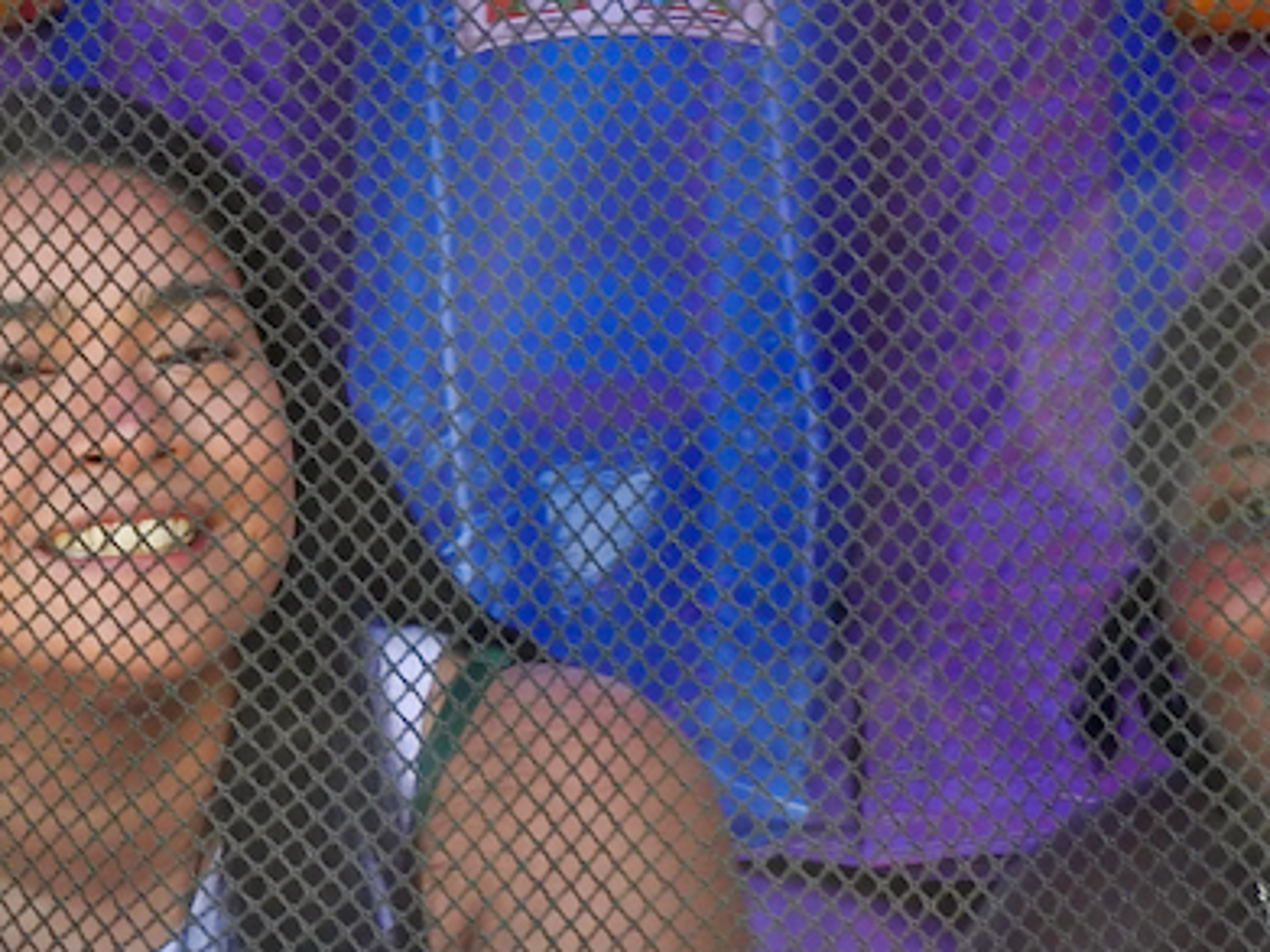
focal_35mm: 213
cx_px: -91
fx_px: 7812
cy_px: 42
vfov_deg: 6.9
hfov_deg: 9.2
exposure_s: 1/50
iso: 100
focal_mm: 11.6
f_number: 4.2
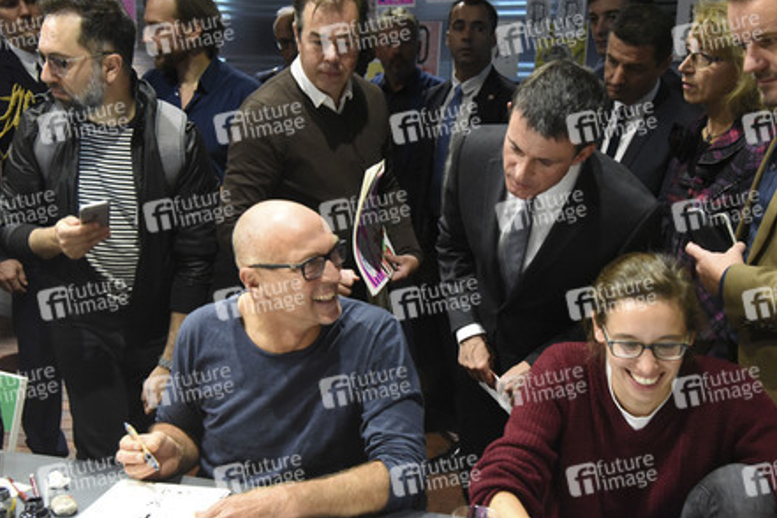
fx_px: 1014
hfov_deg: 41.9
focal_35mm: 47
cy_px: 255
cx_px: 388
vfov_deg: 28.6
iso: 12800
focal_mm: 46
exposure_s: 1/60
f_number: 5.6
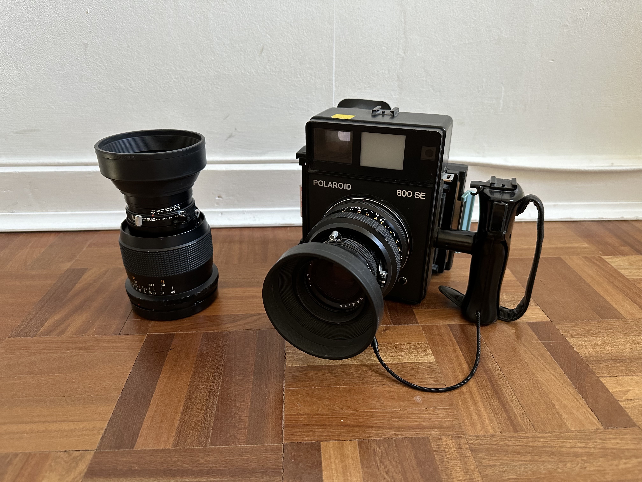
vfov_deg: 56.8
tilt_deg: -26.1
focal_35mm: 24
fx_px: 445
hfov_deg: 71.6
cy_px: 241
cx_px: 321
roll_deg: -0.1
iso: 500
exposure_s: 1/60
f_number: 1.78
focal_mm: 6.86
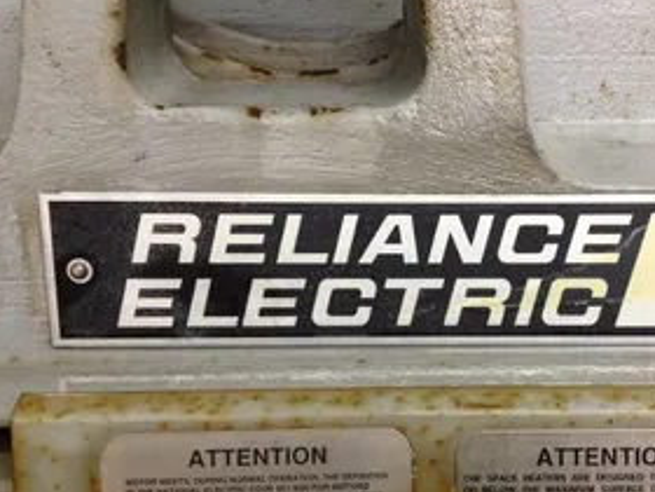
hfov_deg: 37.8
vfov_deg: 29.1
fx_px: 946
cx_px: 426
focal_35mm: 50
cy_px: 286
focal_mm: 4.28
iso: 160
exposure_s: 1/20
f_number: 2.4
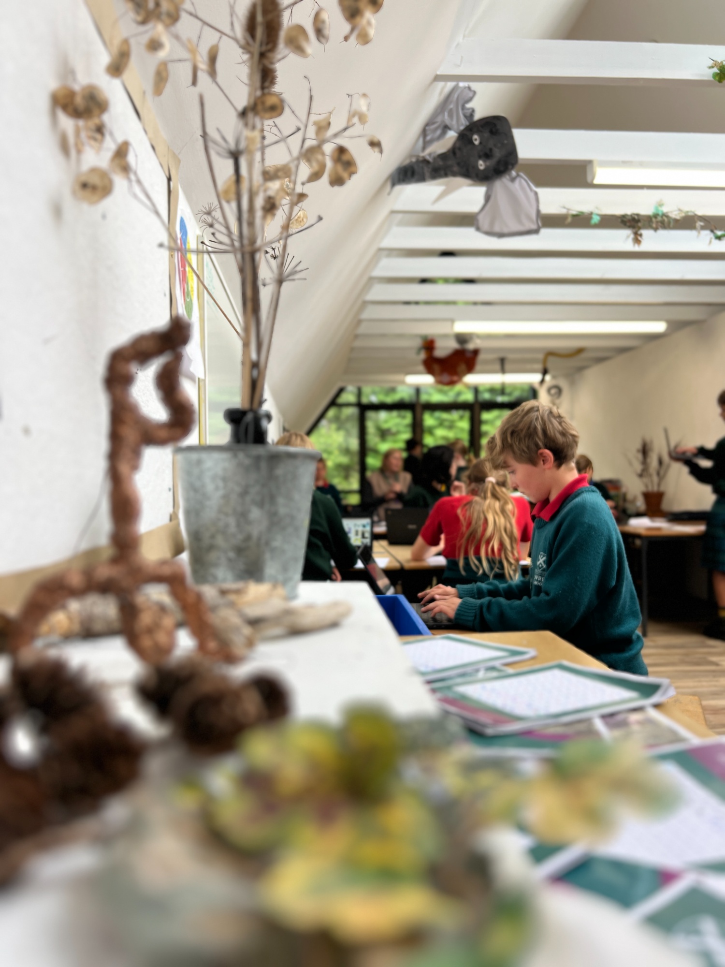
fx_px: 726
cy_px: 484
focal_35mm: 26
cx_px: 362
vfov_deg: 67.3
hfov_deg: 53.1
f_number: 1.5
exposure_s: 1/100
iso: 32
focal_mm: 5.7
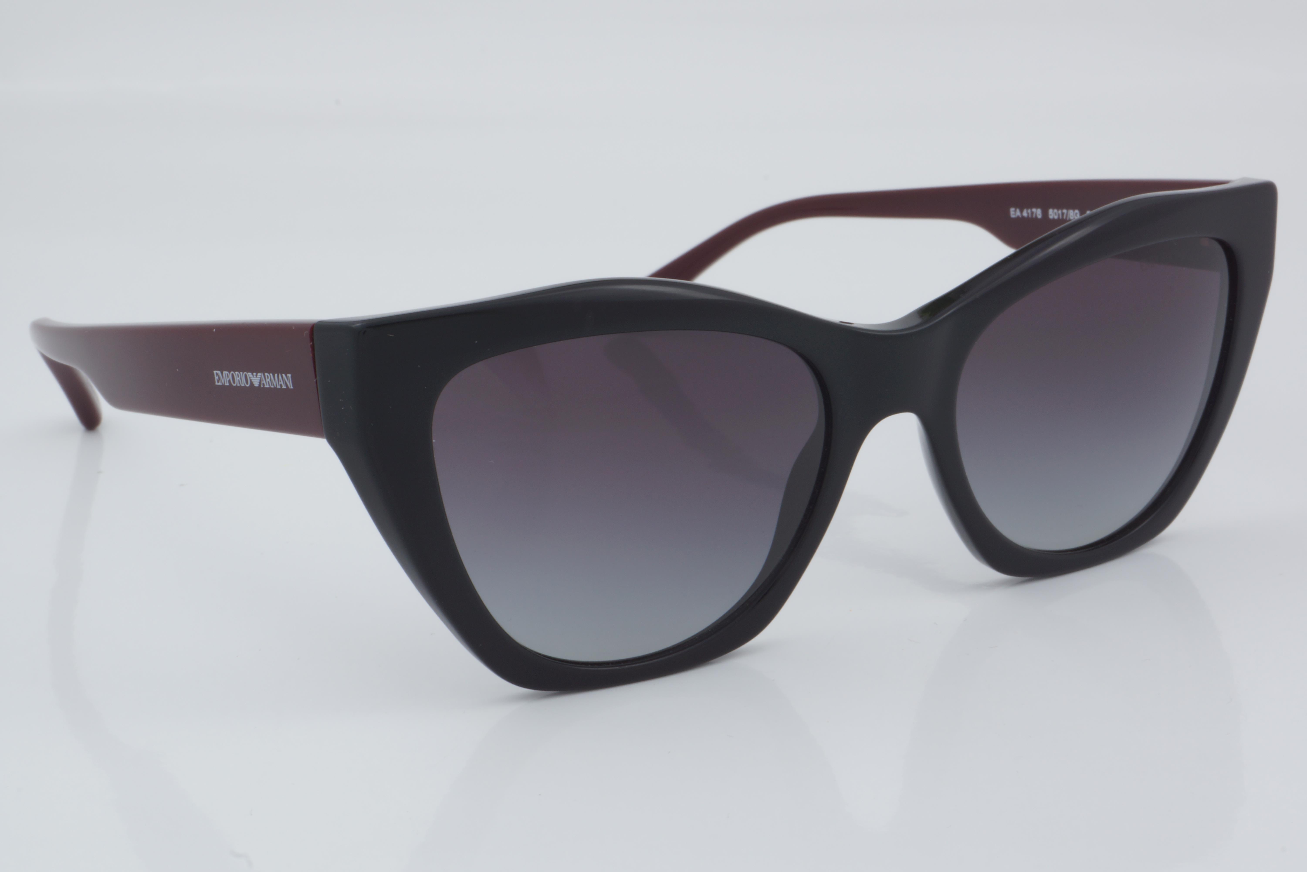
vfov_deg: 18.2
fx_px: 2723
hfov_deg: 27.0
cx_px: 654
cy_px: 436
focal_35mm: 75
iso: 100
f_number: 32
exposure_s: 1/4
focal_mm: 50
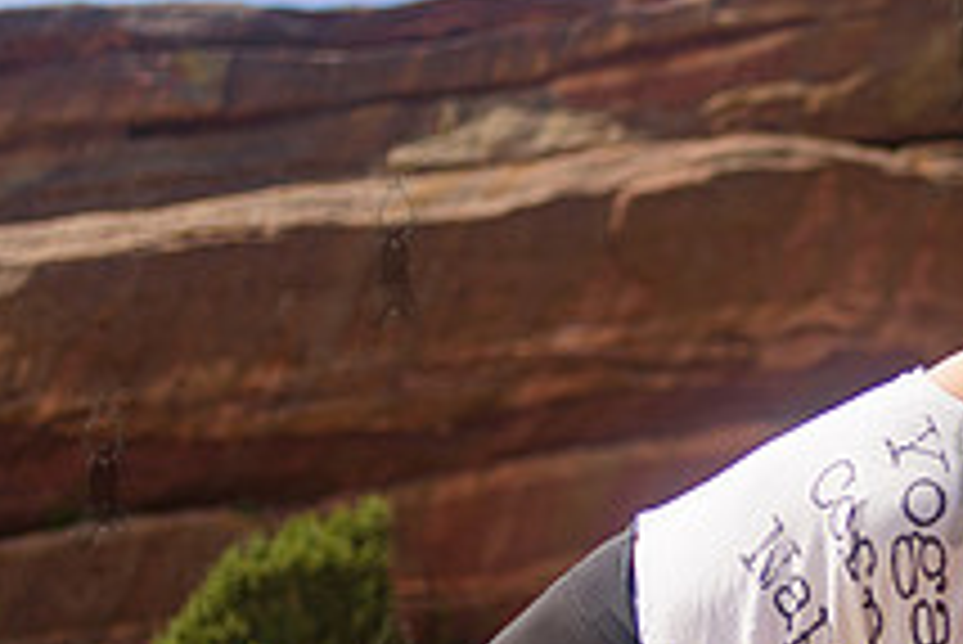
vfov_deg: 14.4
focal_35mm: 95
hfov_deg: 20.7
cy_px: 466
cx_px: 972
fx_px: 2543
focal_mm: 35
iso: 100
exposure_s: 1/1600
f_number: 2
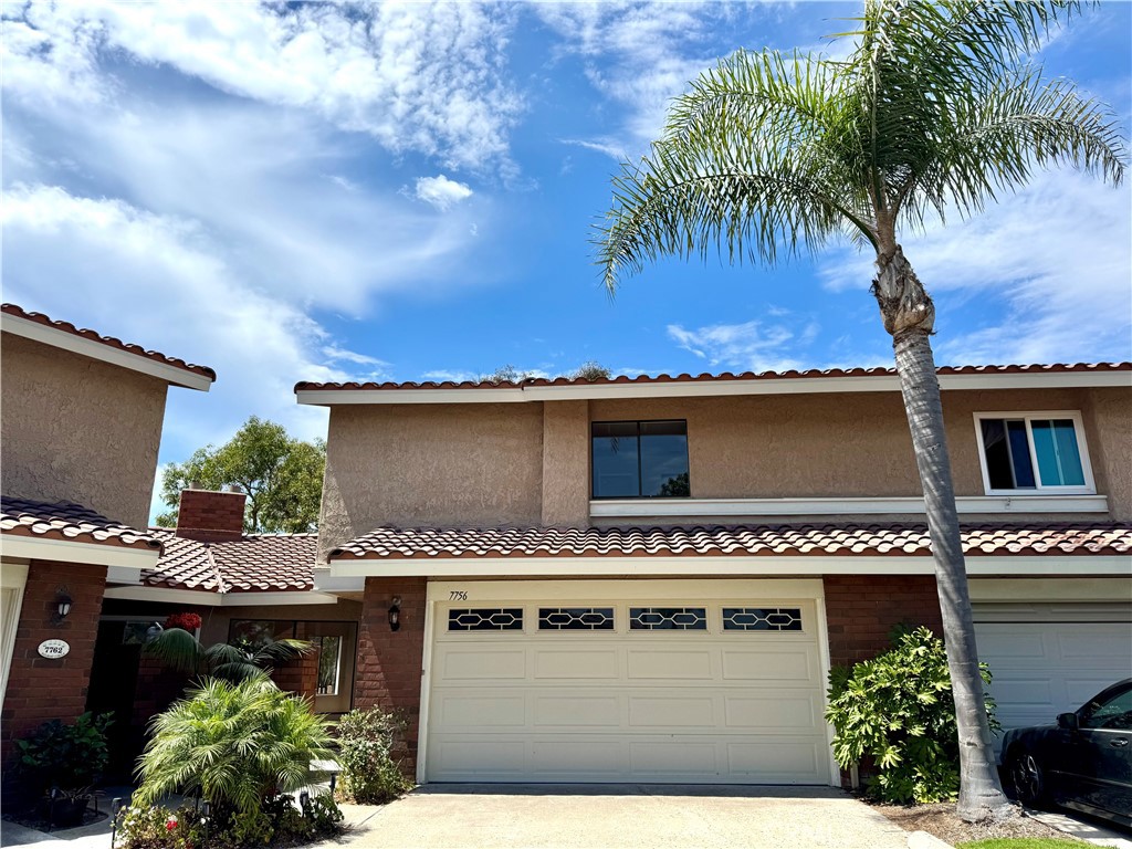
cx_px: 566
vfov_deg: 56.8
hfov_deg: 71.6
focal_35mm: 24
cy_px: 424
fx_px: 785
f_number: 1.78
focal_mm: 6.76
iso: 80
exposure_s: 1/6410
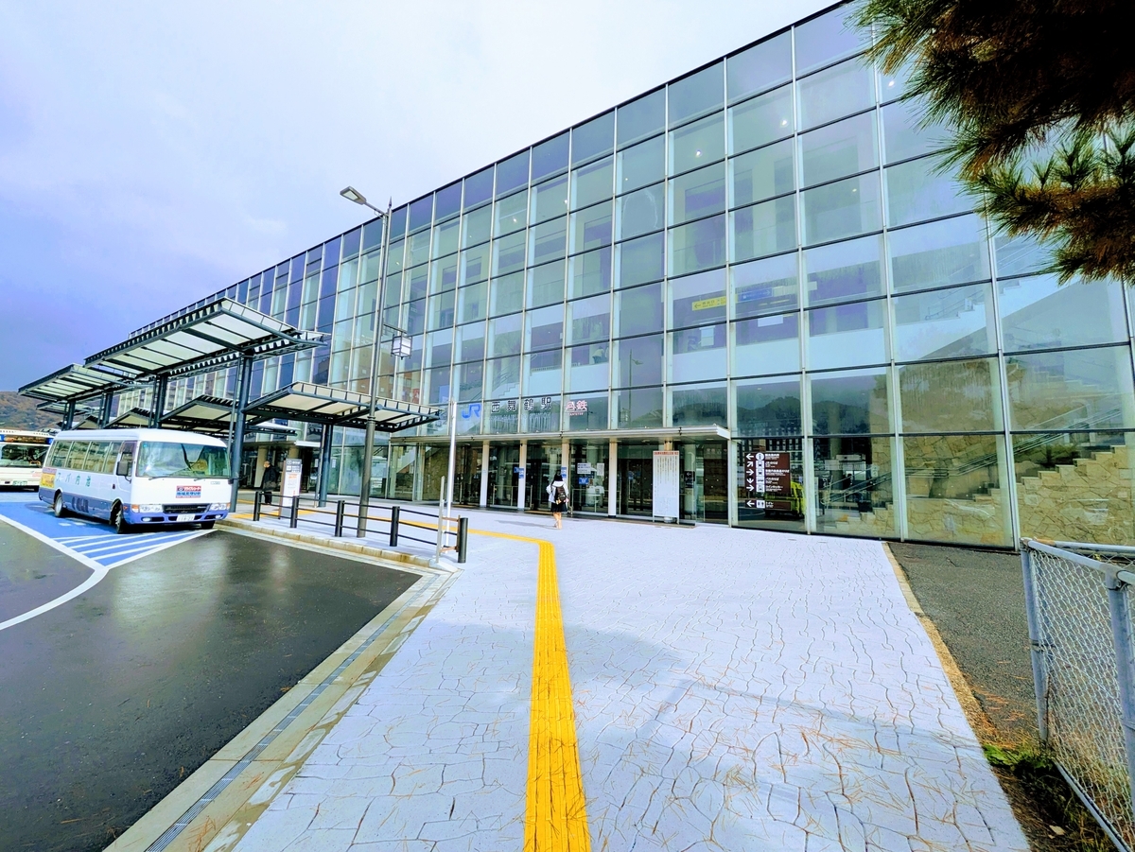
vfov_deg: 85.7
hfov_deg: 102.0
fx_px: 459
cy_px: 426
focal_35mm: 14
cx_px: 568
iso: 46
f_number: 2.2
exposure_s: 1/1631
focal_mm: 1.83
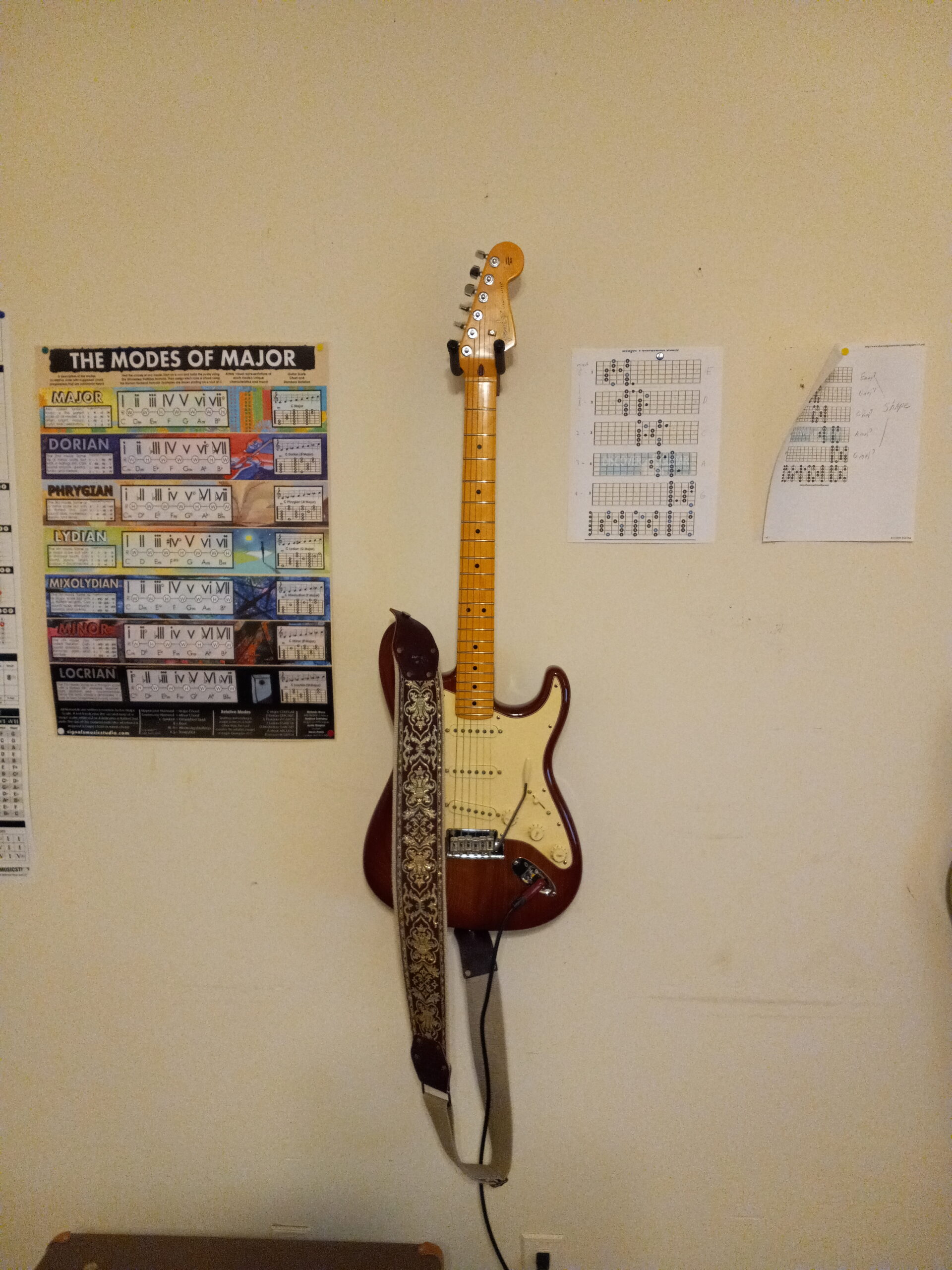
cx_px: 476
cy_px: 635
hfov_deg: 51.4
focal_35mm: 27
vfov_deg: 65.3
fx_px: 990
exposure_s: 1/30
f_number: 1.8
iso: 304
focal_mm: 3.94
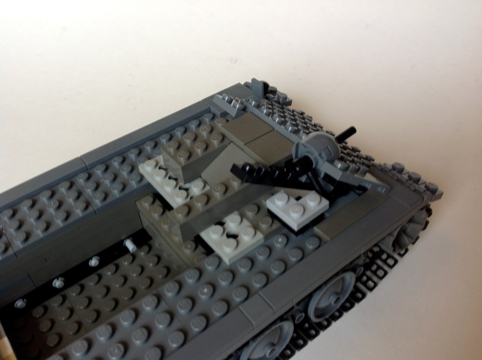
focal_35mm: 35
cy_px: 180
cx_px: 241
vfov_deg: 40.6
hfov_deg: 52.7
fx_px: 487
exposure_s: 1/15
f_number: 2.4
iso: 50
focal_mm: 4.28
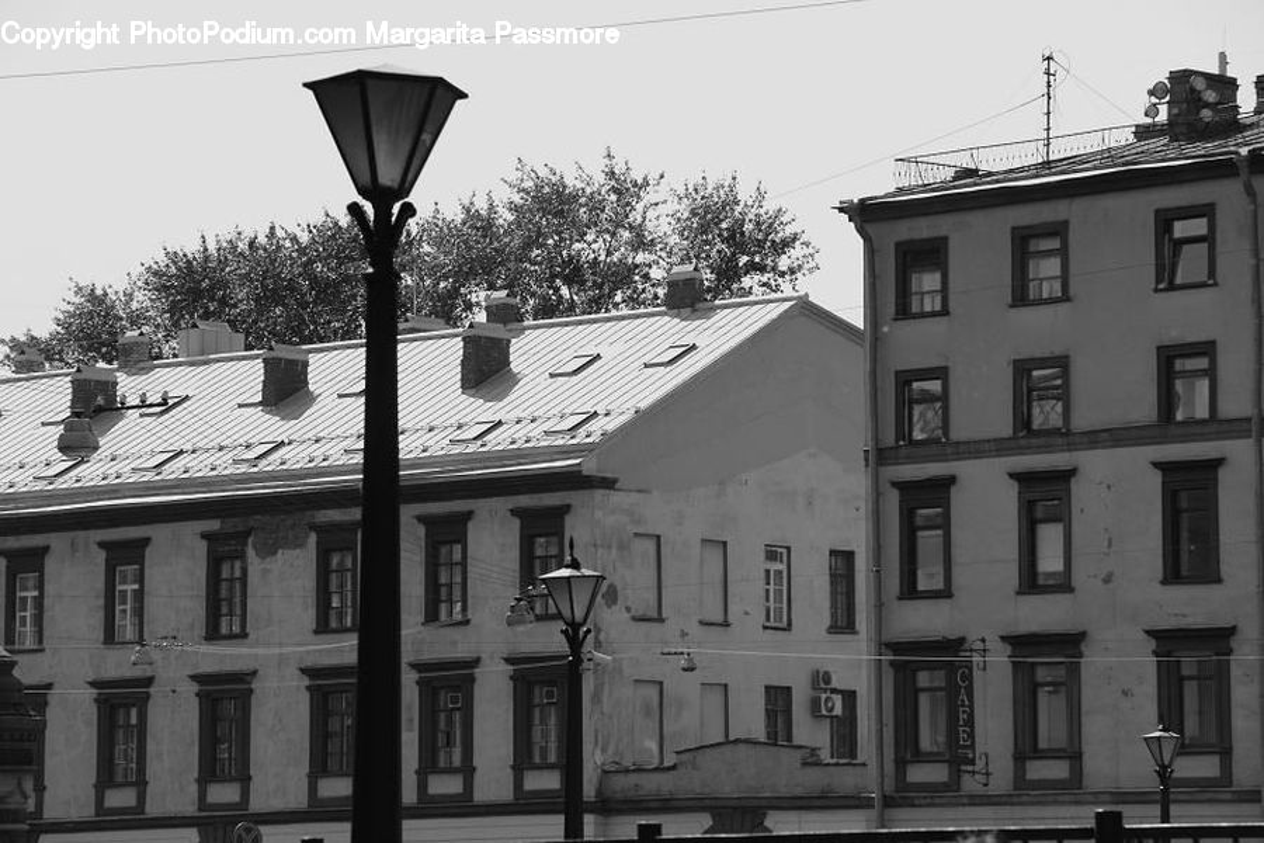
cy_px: 422
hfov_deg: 13.0
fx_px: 5530
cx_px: 632
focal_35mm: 158
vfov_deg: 8.7
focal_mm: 105
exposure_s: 1/250
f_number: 9
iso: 200
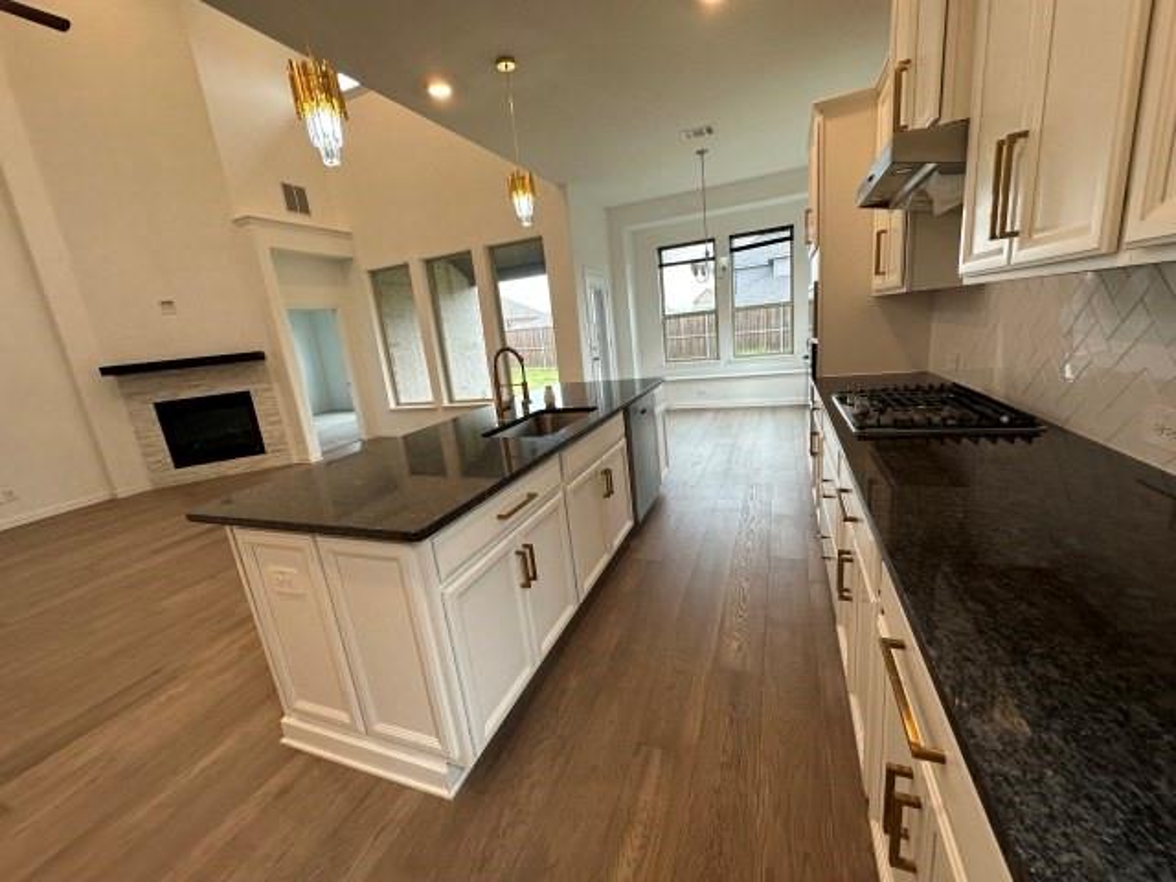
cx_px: 588
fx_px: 476
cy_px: 441
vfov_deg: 85.7
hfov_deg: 102.1
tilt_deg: -11.1
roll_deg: +8.6
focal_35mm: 14
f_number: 2.2
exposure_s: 1/120
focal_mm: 2.22
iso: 125
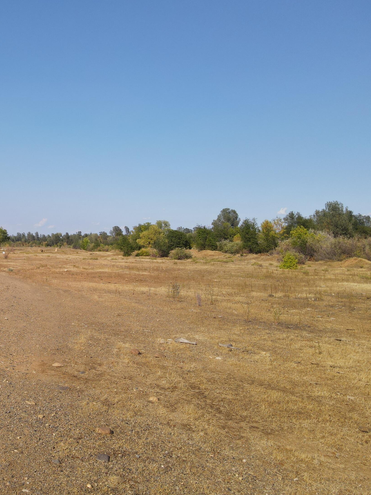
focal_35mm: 33
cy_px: 251
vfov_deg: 55.4
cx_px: 45
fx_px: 472
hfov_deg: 40.1
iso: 100
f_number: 2.8
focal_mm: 4.5
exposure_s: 1/725
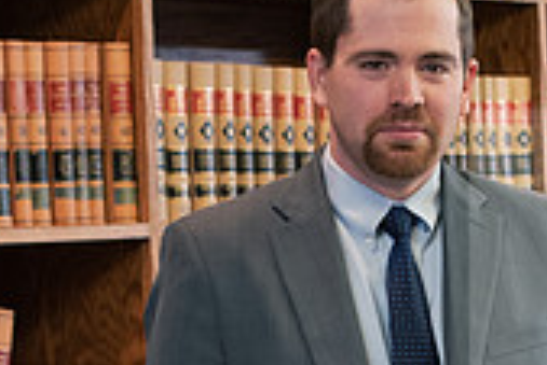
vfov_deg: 5.7
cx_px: 372
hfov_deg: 8.6
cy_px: 499
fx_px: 3650
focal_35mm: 240
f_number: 3.5
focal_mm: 70
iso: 1000
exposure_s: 1/125
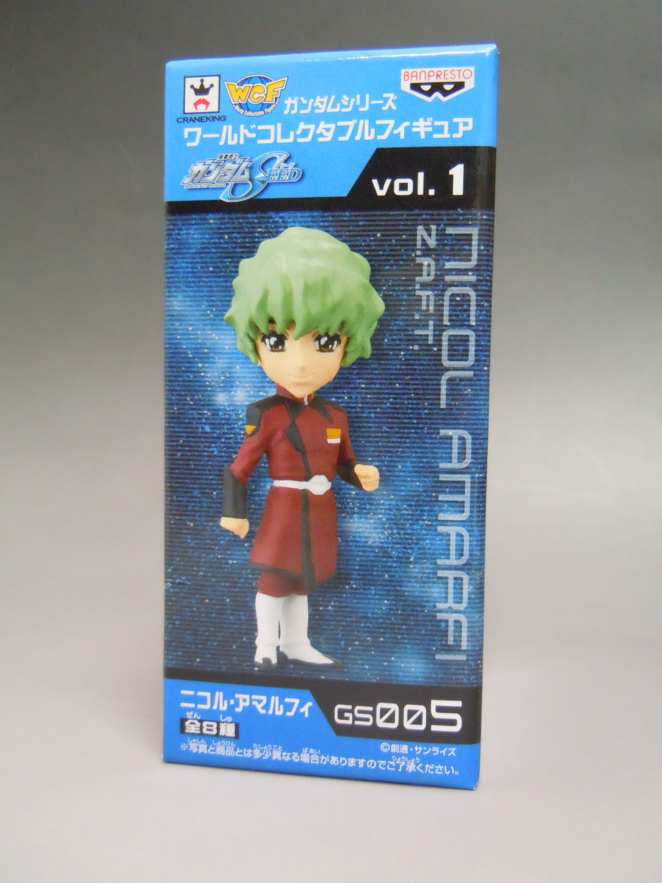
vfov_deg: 60.0
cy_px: 442
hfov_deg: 46.8
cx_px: 331
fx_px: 765
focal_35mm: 30
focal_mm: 5.4
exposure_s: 1/25
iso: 800
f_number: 3.5
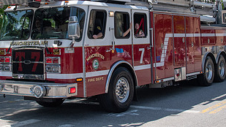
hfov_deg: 31.0
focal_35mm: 68
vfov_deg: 17.5
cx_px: 102
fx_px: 408
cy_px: 16
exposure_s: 1/1000
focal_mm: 24
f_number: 7.1
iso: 250
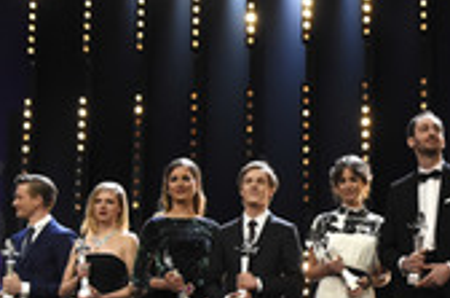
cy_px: 177
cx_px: 408
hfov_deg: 19.2
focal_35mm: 105
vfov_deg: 13.0
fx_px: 1309
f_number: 3.5
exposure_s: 1/250
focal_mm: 26
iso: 2000
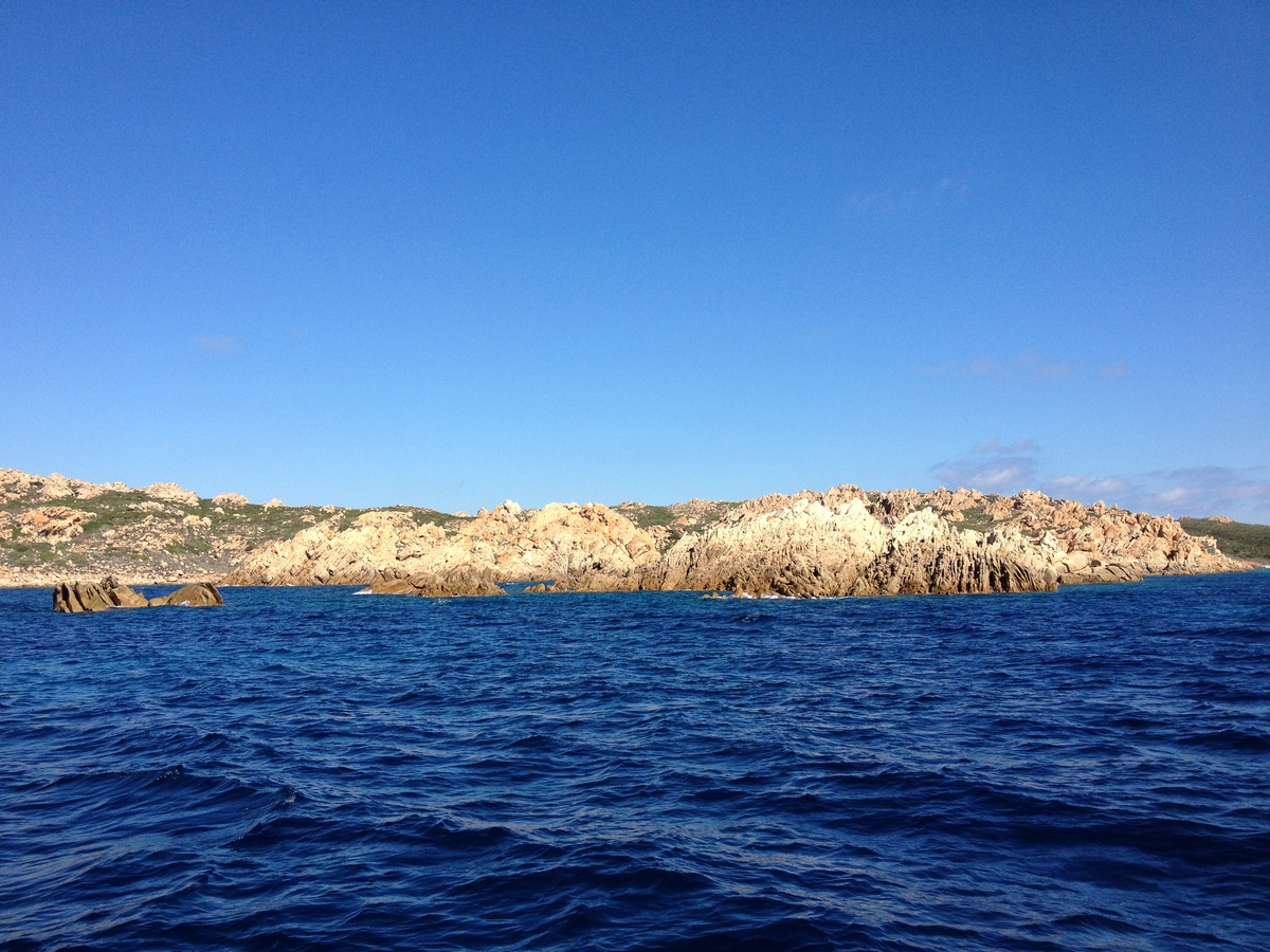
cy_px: 476
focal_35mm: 35
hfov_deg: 52.6
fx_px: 1284
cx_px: 635
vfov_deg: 40.7
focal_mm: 4.28
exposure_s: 1/1672
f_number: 2.4
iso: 64
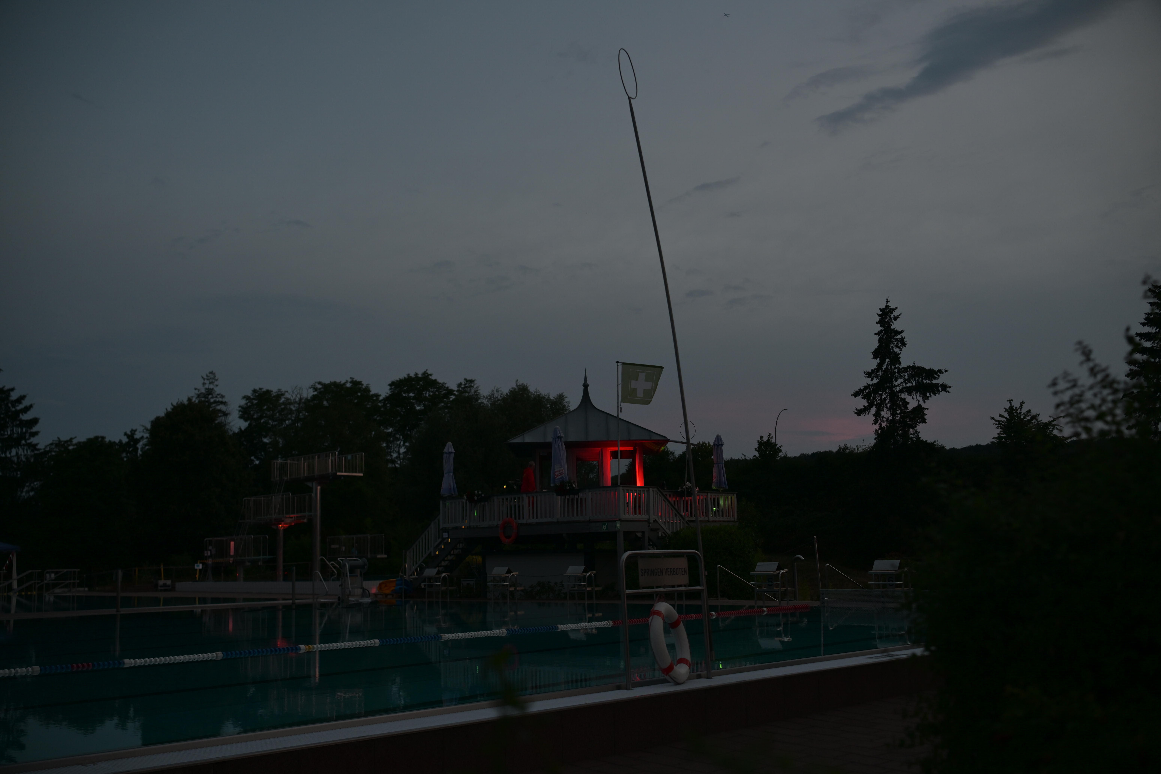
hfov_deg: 54.4
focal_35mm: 35
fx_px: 1129
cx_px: 580
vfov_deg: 37.9
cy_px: 387
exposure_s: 1/60
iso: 320
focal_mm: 35
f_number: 2.8
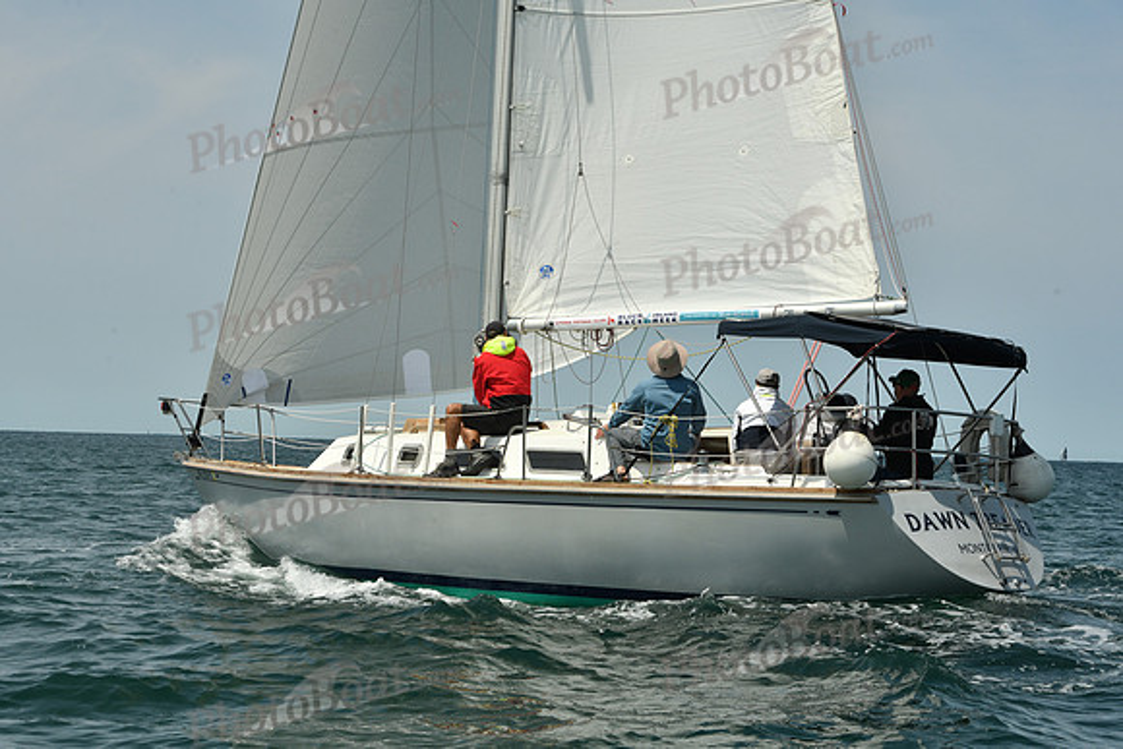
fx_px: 2340
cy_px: 374
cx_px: 562
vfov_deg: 18.2
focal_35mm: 75
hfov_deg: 27.0
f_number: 11
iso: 320
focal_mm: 75
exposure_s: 1/1000
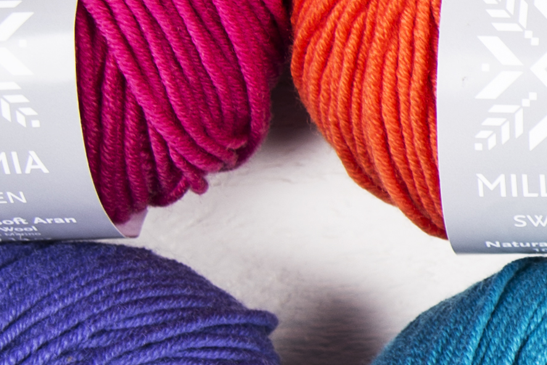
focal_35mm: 232
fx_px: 3526
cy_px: 223
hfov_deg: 8.1
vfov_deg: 5.9
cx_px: 1340
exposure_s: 1/125
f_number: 4
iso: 100
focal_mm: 34
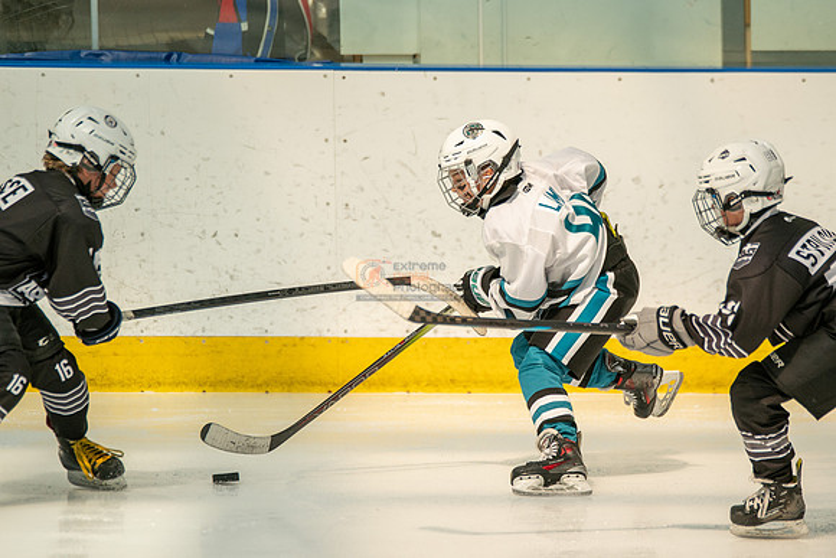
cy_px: 279
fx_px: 8090
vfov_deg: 3.9
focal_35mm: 348
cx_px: 497
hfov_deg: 5.9
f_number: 3.2
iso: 1600
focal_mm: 261
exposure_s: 1/6400
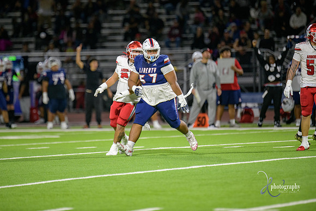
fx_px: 2634
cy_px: 106
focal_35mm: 300
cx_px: 158
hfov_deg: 6.9
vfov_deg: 4.6
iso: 2000
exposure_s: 1/250
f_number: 2.8
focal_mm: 300
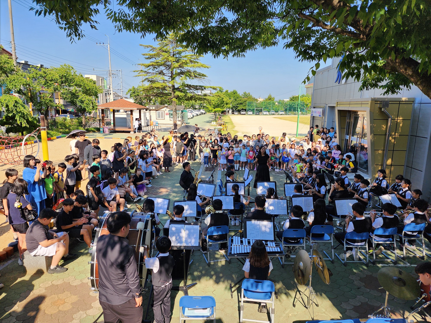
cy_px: 162
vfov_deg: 58.9
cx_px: 216
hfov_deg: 73.9
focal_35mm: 23
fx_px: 286
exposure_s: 1/456
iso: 12
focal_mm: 6.4
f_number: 1.8
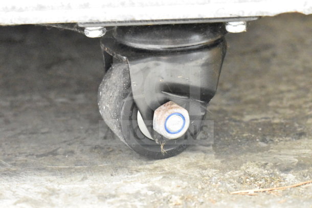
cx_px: 156
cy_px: 104
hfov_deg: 27.0
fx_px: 650
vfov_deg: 18.2
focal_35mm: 75
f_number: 5.6
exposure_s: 1/50
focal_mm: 50
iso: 25600
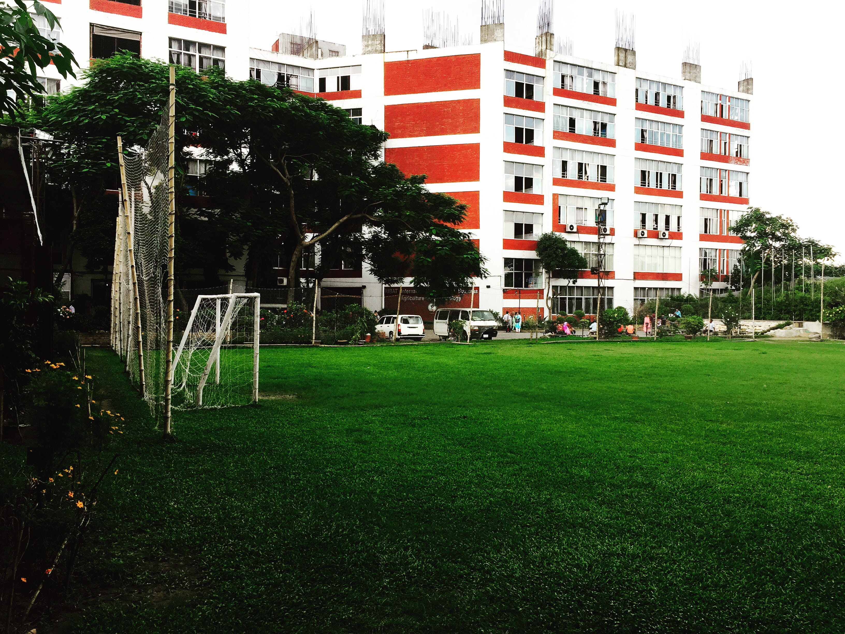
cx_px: 422
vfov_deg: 48.2
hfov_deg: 61.7
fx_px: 708
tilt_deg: +0.4
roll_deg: -1.8
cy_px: 317
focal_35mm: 29
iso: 32
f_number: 2.2
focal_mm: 4.15
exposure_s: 1/100
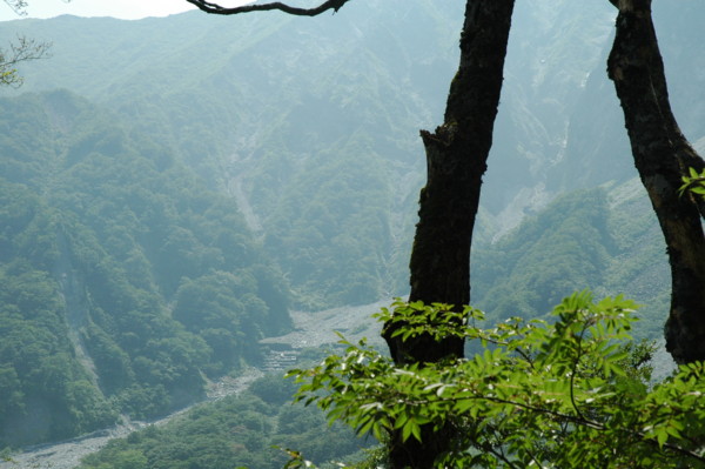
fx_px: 1614
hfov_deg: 24.6
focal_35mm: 82
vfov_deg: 16.5
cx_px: 352
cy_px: 234
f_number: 8
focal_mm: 55
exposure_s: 1/800
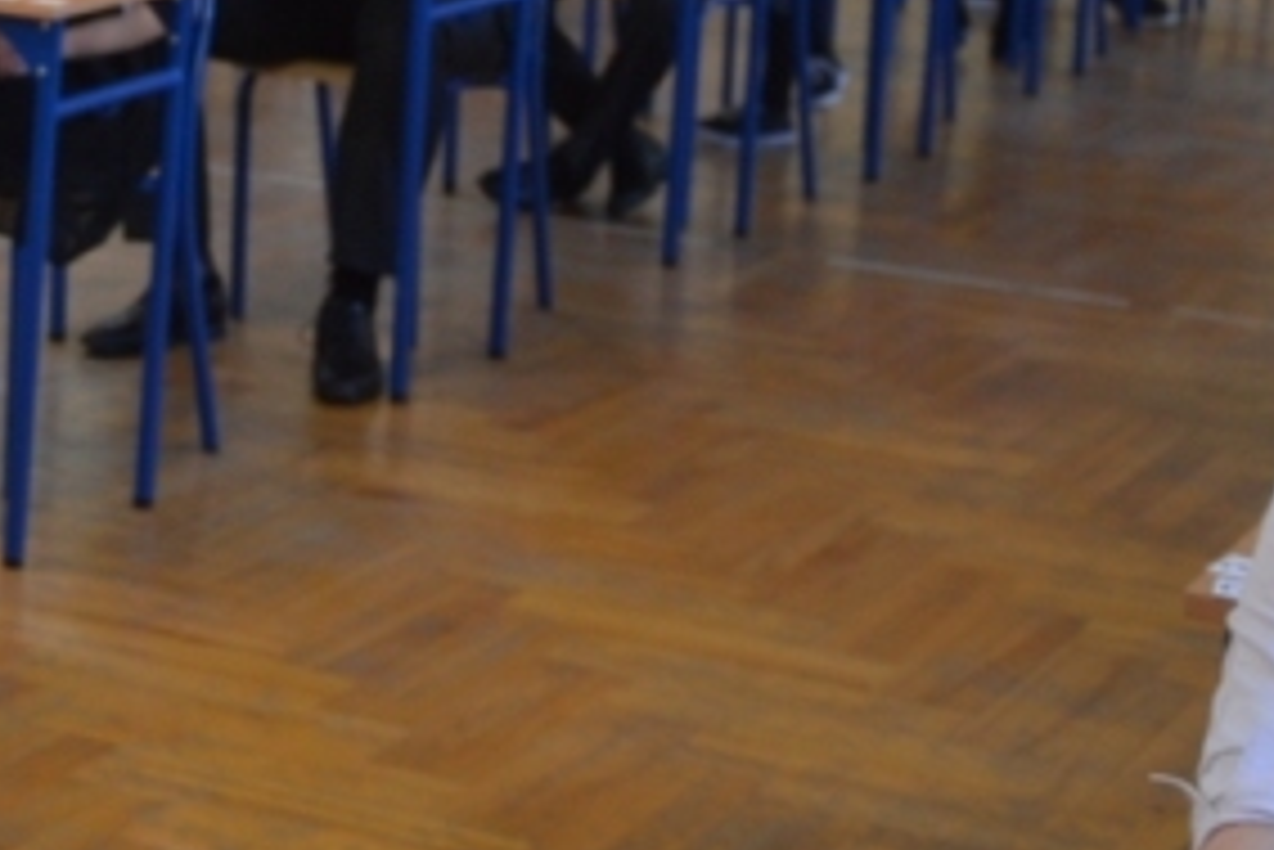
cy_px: -74
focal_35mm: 108
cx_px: -191
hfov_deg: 18.0
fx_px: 3840
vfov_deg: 12.4
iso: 400
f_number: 4
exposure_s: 1/50
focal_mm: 25
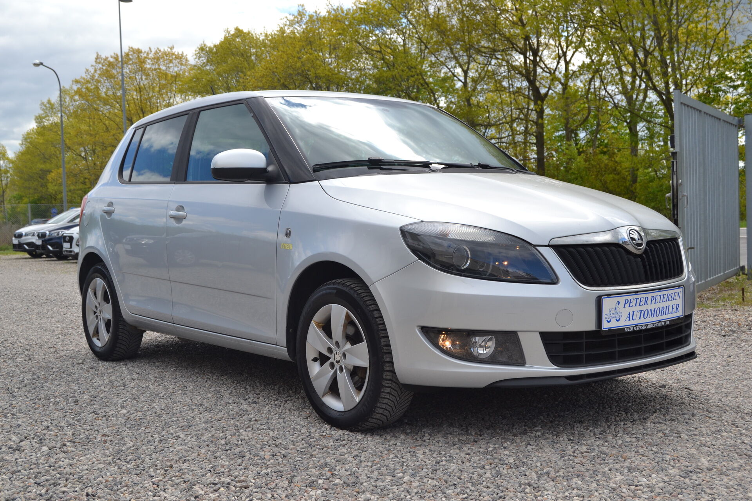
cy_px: 250
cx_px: 376
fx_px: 877
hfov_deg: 46.4
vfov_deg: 31.9
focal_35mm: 42
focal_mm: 28
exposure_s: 1/250
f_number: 8
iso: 100
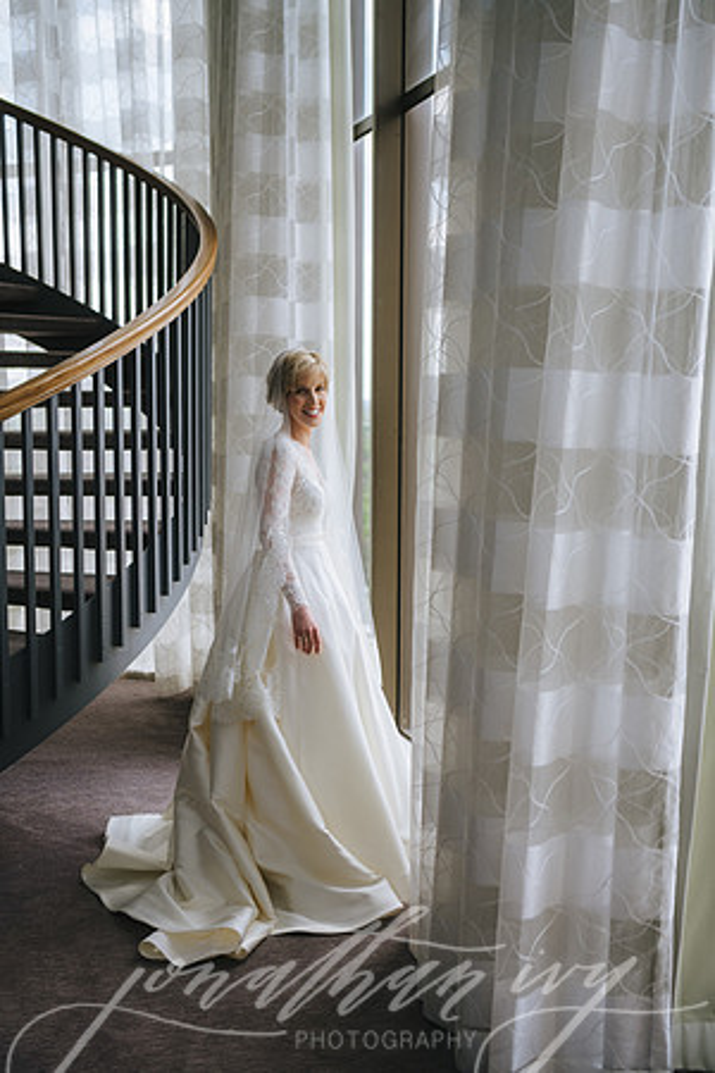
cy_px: 536
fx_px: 1311
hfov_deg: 30.5
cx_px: 358
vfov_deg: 44.5
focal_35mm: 44
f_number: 2.8
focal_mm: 44
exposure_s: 1/250
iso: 200
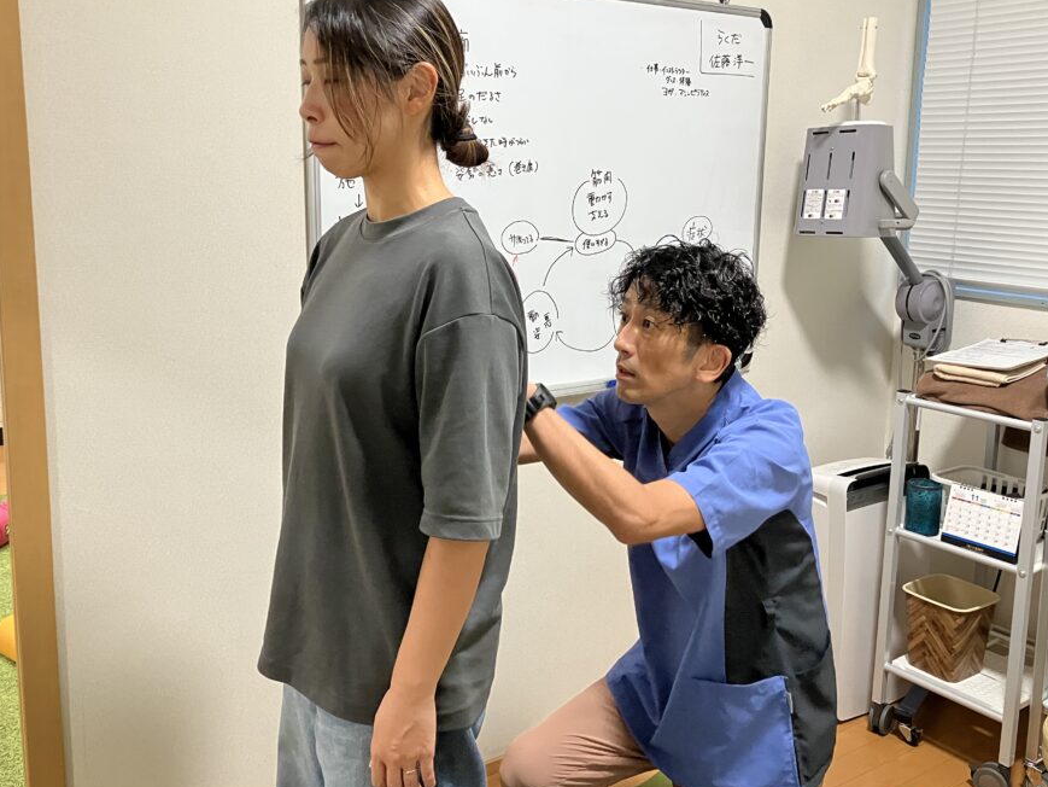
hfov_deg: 55.3
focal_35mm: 33
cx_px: 538
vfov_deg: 42.9
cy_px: 340
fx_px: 999
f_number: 1.8
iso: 250
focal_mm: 3.99
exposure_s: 1/60
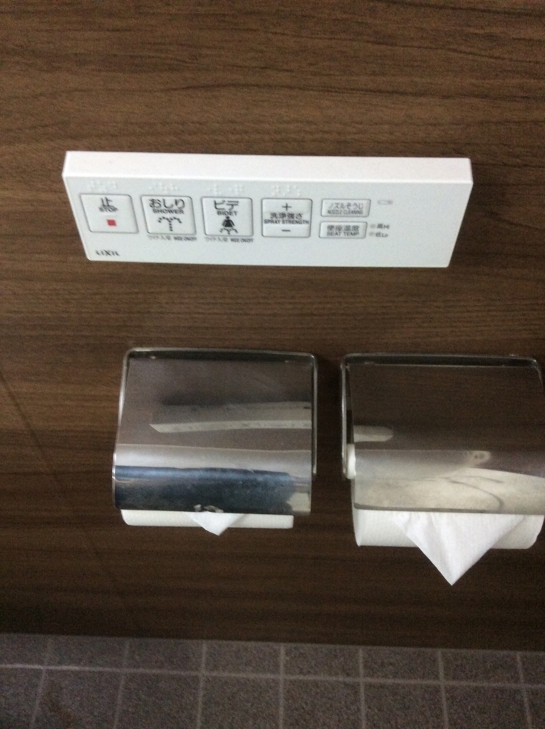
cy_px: 364
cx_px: 272
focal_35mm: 32
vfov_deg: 56.9
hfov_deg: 44.1
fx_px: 673
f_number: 2.4
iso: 200
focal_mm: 3.3
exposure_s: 1/24
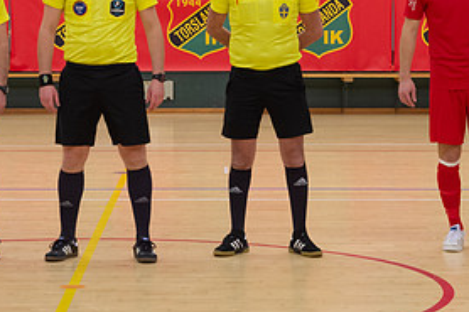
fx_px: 2096
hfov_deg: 12.7
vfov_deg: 8.5
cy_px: 85
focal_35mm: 161
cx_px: 121
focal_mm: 70
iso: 1250
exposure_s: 1/250
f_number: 4
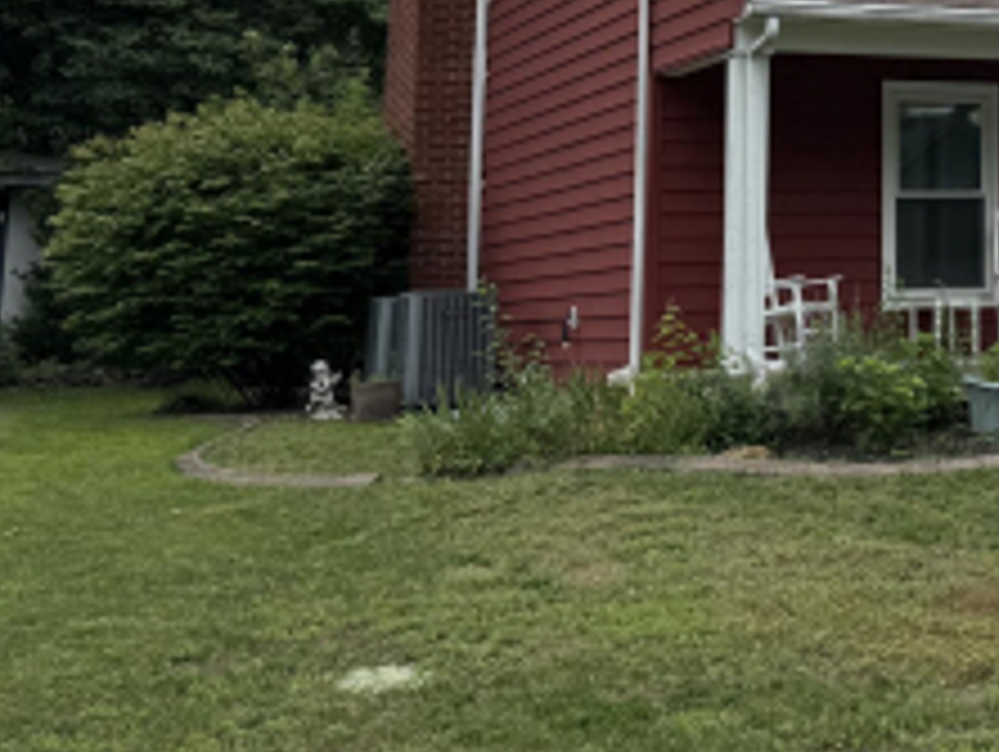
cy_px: -72
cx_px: 1190
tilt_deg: +12.4
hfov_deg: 24.5
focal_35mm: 72
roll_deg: +1.2
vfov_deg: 19.6
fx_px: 2080
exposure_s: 1/2907
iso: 80
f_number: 1.78
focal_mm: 6.76
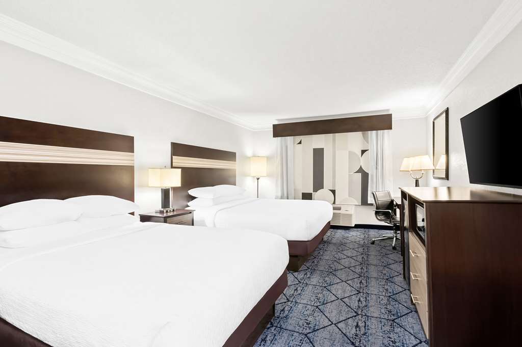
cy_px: 174
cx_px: 261
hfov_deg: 93.3
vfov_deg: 70.3
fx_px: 246
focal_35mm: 17
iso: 800
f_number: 8
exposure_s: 1/1.67
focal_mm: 17
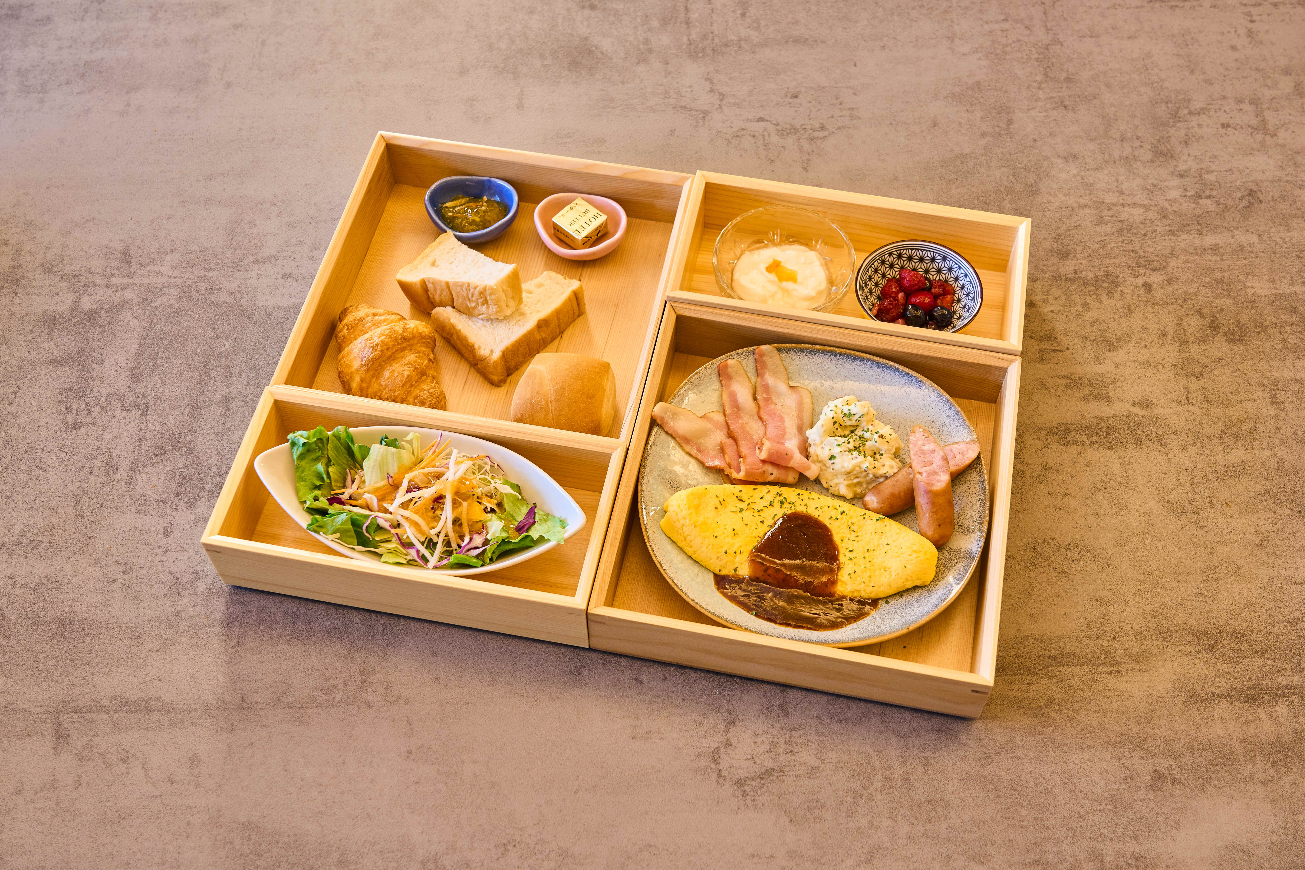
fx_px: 1377
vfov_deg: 35.1
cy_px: 435
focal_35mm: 38
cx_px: 652
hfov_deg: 50.7
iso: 400
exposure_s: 1/3
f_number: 8
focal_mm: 38
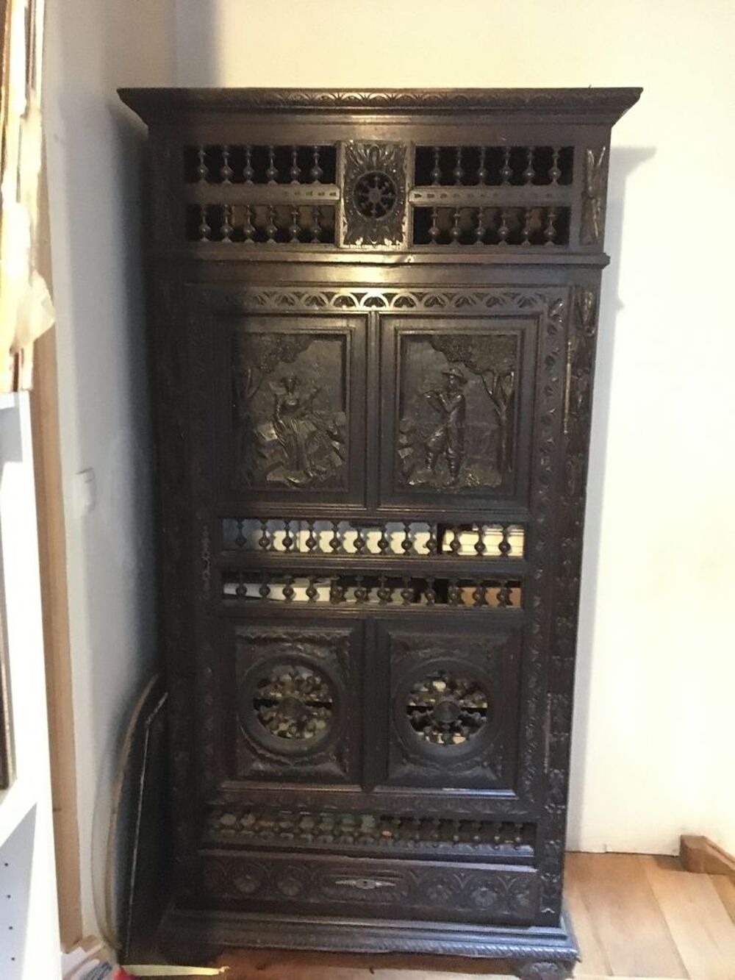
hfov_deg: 48.2
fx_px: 821
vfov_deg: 61.7
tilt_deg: -11.9
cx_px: 368
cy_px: 490
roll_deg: -0.7
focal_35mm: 29
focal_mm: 4.15
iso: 1250
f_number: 2.2
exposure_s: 1/17
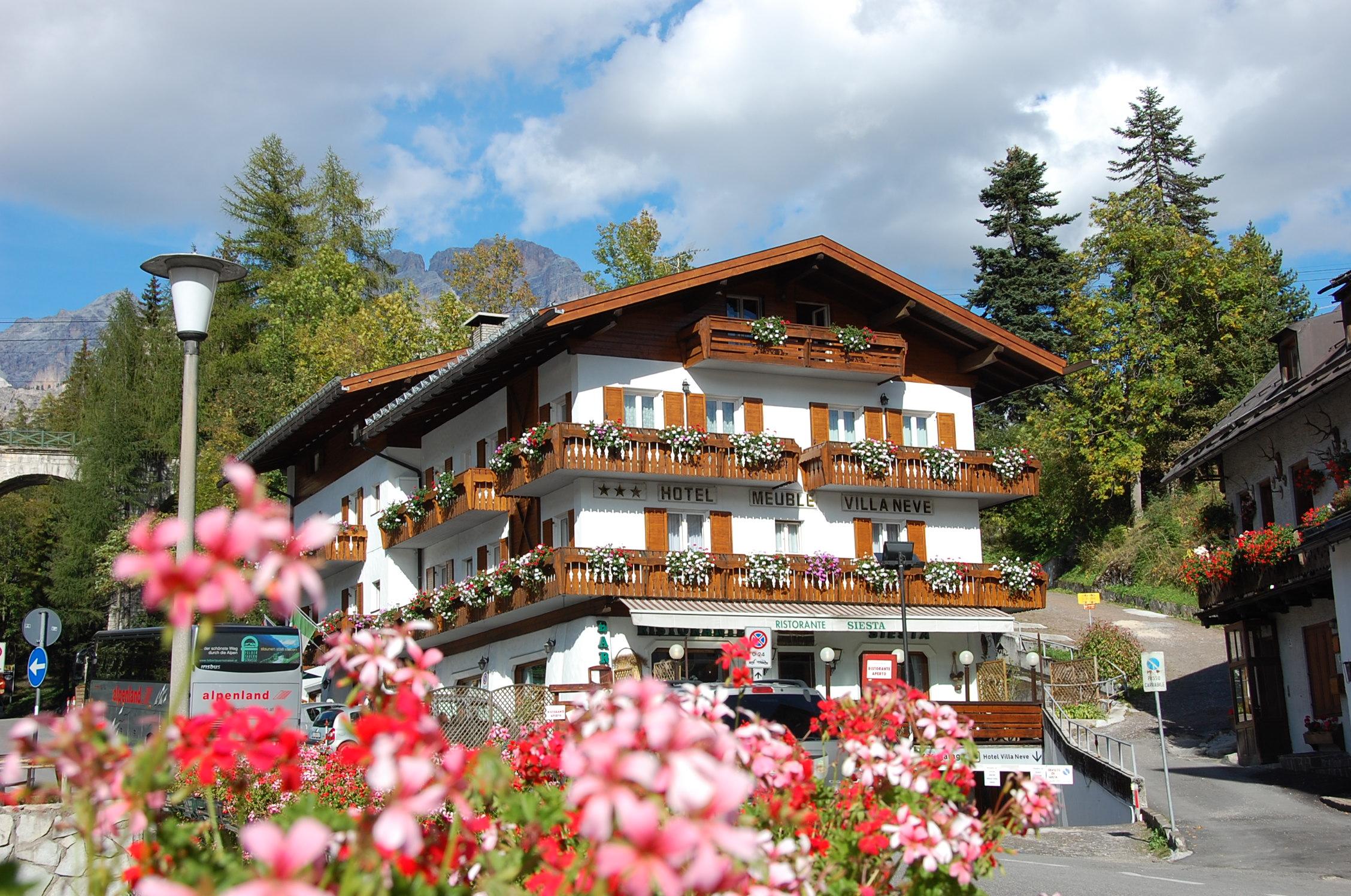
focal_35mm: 48
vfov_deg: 28.0
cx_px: 676
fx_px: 1798
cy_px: 448
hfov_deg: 41.2
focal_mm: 32
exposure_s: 1/320
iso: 200
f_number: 9
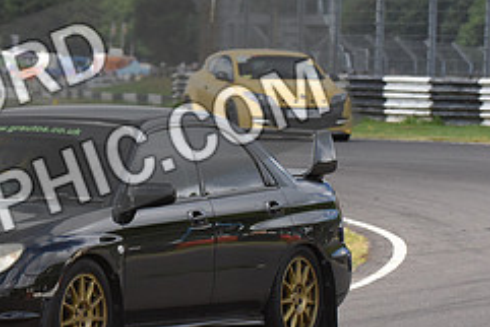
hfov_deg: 4.3
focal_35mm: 482
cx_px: -51
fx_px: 6564
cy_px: 161
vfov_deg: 2.9
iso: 2200
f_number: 8
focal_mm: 200
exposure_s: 1/1000
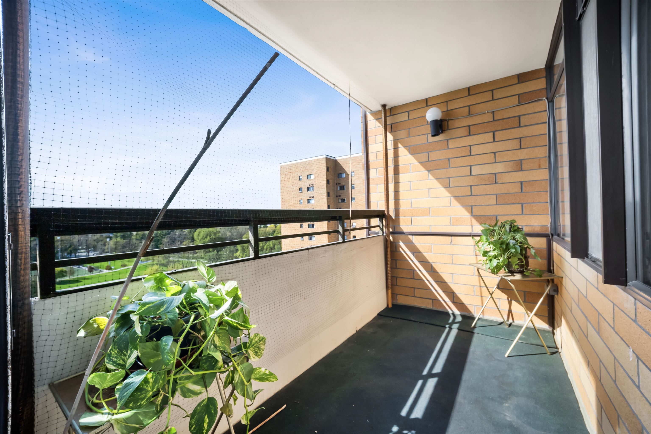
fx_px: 244
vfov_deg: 83.3
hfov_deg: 106.3
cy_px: 217
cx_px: 326
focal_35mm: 14
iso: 250
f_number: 9
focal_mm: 9
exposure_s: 1/20
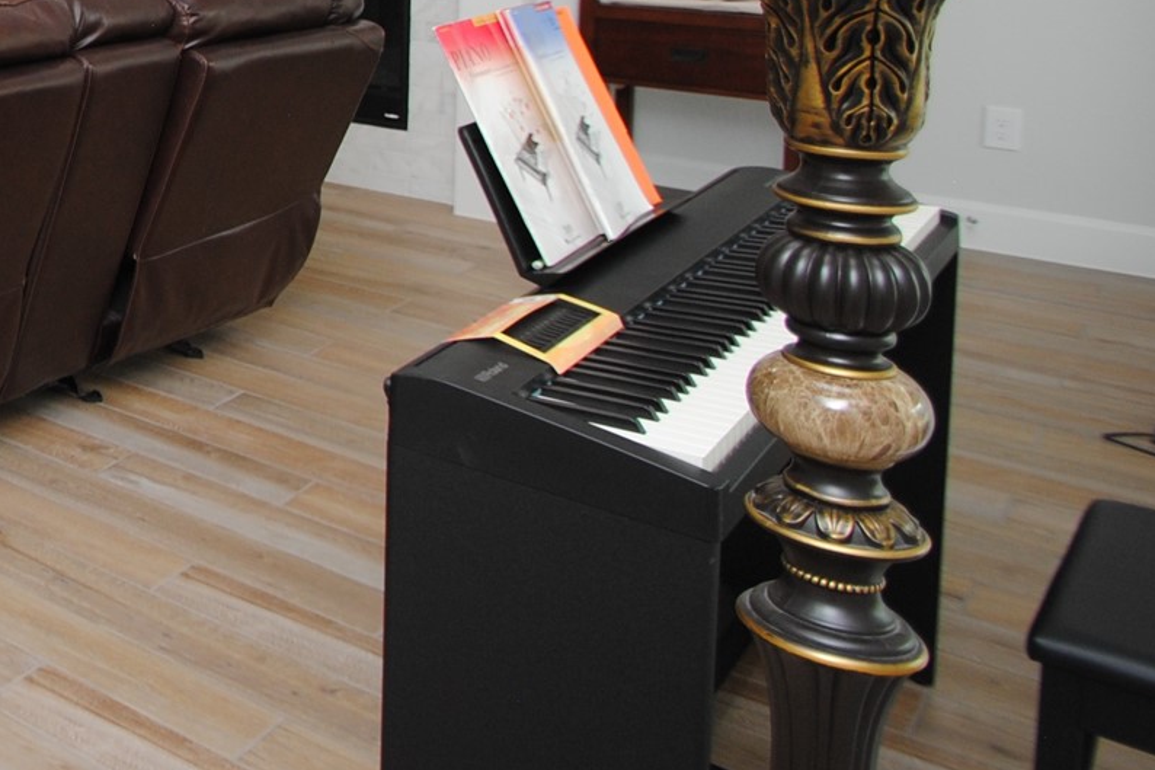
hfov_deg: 33.3
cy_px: -106
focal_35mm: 41
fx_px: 1315
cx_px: -382
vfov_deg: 29.0
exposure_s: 1/60
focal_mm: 10
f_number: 4
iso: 200
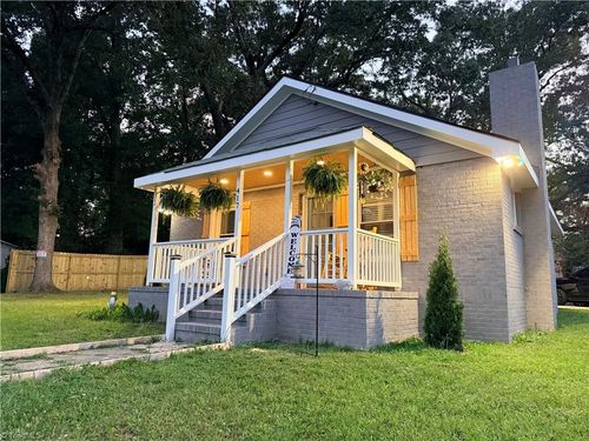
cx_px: 294
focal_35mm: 24
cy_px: 220
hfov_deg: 71.6
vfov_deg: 56.8
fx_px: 408
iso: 640
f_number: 1.78
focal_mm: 6.76
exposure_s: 1/40
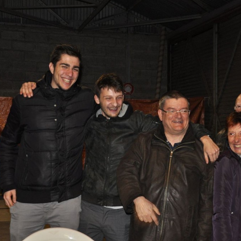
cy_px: 120
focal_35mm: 58
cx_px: 151
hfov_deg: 29.4
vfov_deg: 29.6
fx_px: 457
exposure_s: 1/60
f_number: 4.2
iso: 800
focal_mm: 30
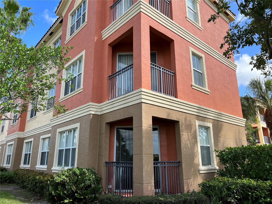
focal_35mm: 26
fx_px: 204
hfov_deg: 67.3
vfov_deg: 53.1
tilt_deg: +16.0
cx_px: 136
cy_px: 102
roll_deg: +0.5
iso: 50
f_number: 1.5
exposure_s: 1/1934
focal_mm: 5.7
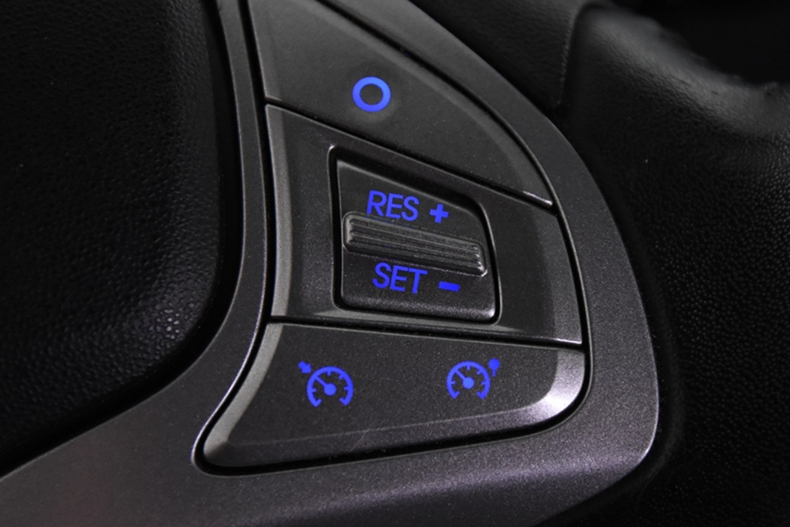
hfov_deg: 19.6
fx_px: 2282
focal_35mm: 104
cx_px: 398
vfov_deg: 13.2
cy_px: 248
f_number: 3.8
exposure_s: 1/80
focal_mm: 52
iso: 2500
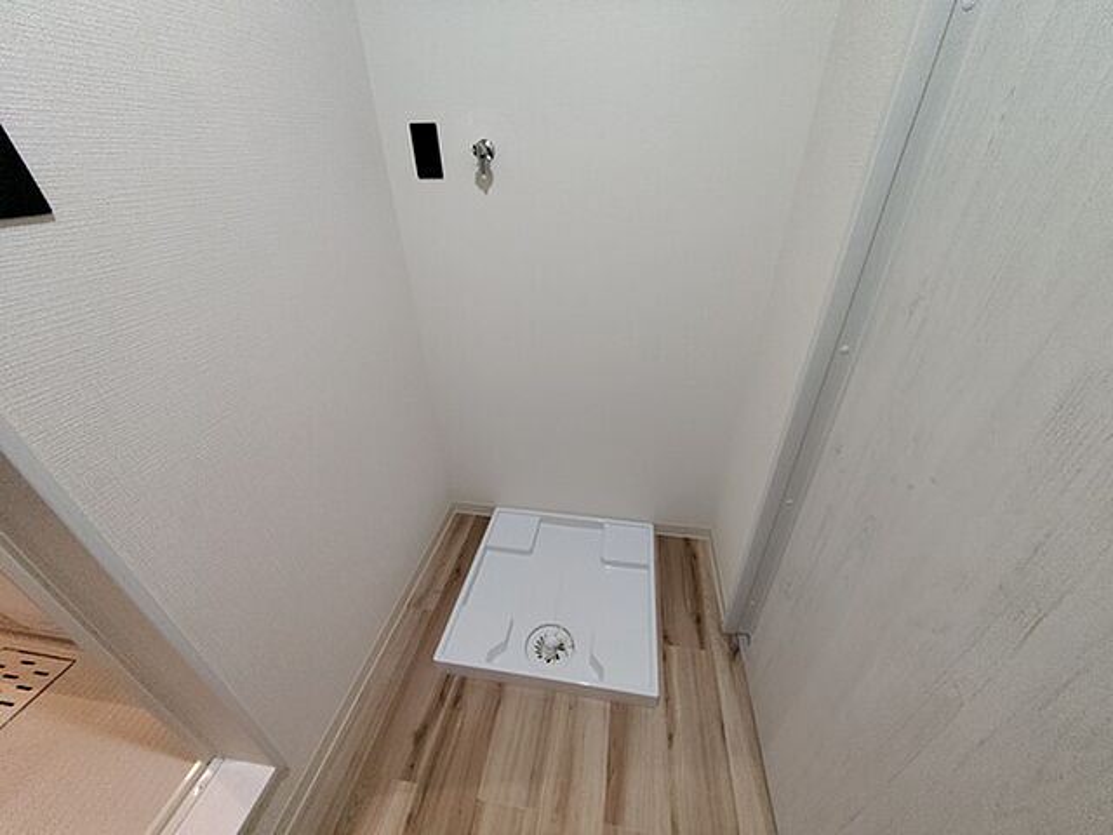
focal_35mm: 13
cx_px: 556
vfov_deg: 89.9
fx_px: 418
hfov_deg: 106.2
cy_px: 418
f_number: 2.2
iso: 1751
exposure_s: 1/60
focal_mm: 2.16
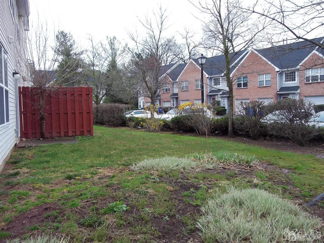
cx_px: 162
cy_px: 122
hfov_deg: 56.8
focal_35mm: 32
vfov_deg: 44.2
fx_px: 300
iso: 80
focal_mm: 5.7
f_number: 2.9
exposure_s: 1/200
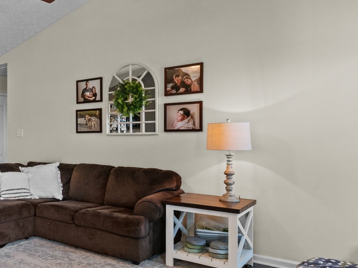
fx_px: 341
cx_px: 9
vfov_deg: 42.9
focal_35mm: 33
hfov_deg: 47.1
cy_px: 144
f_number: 9
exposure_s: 1/2
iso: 400
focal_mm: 14
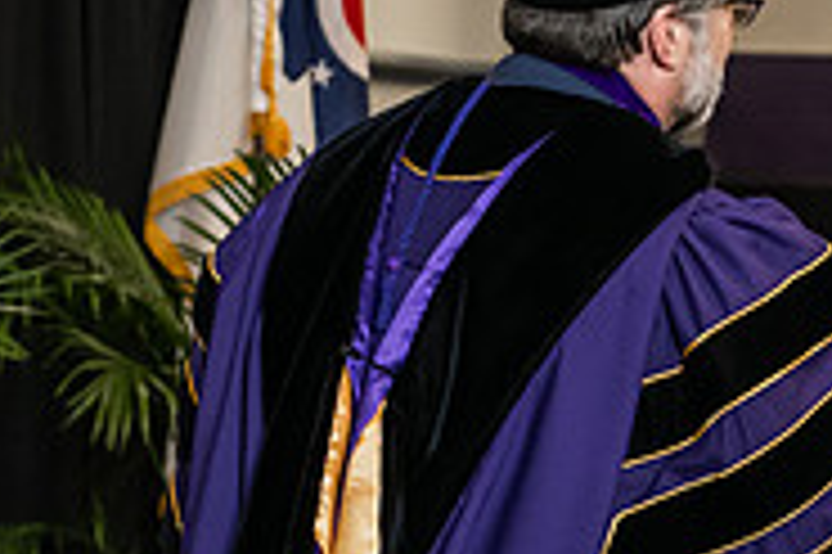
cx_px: 872
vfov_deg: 6.6
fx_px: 4780
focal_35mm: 207
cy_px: 277
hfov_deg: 9.9
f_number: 5
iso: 2500
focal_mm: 66
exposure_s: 1/200
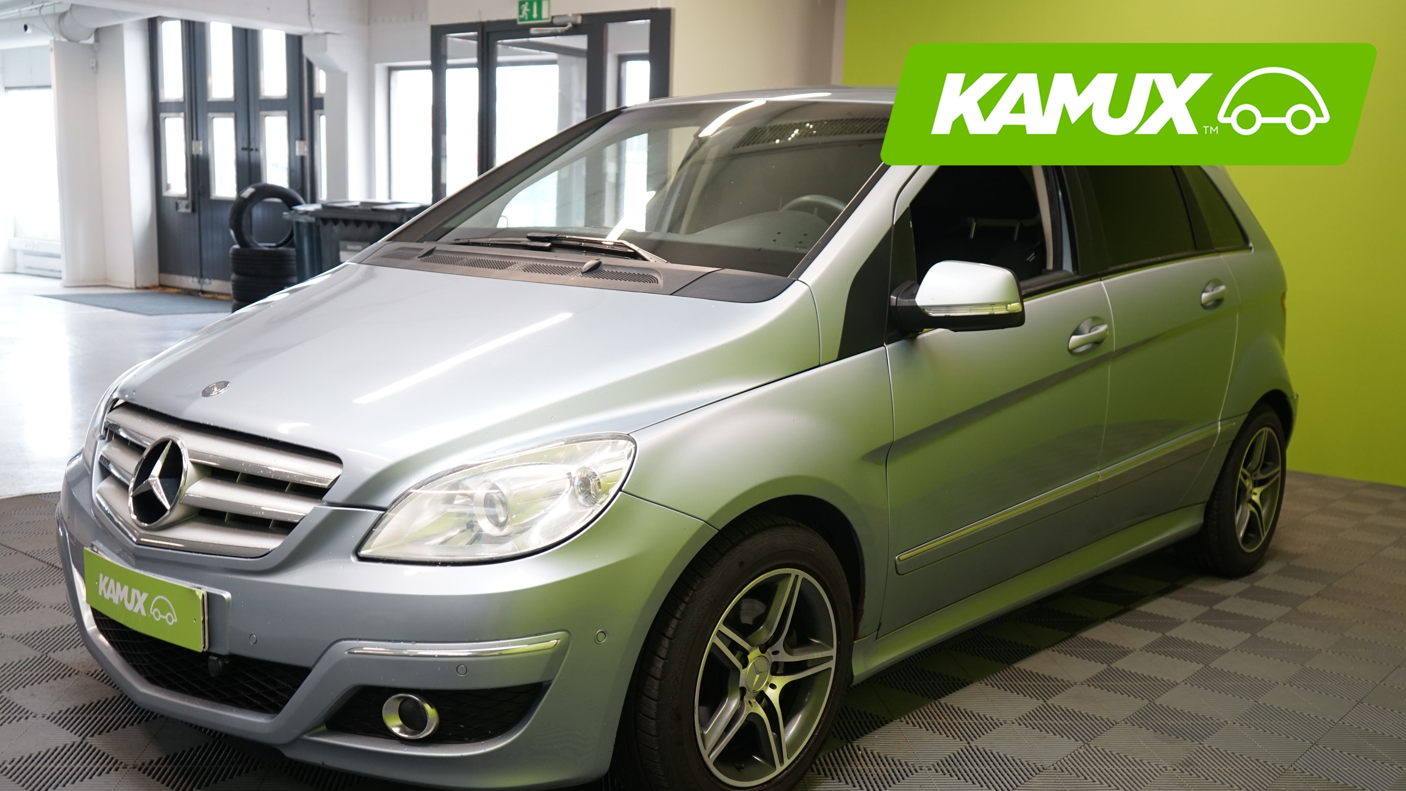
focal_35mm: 35
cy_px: 472
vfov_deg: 33.6
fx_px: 1305
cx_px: 702
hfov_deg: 56.6
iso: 800
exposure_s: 1/30
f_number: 4.5
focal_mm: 33
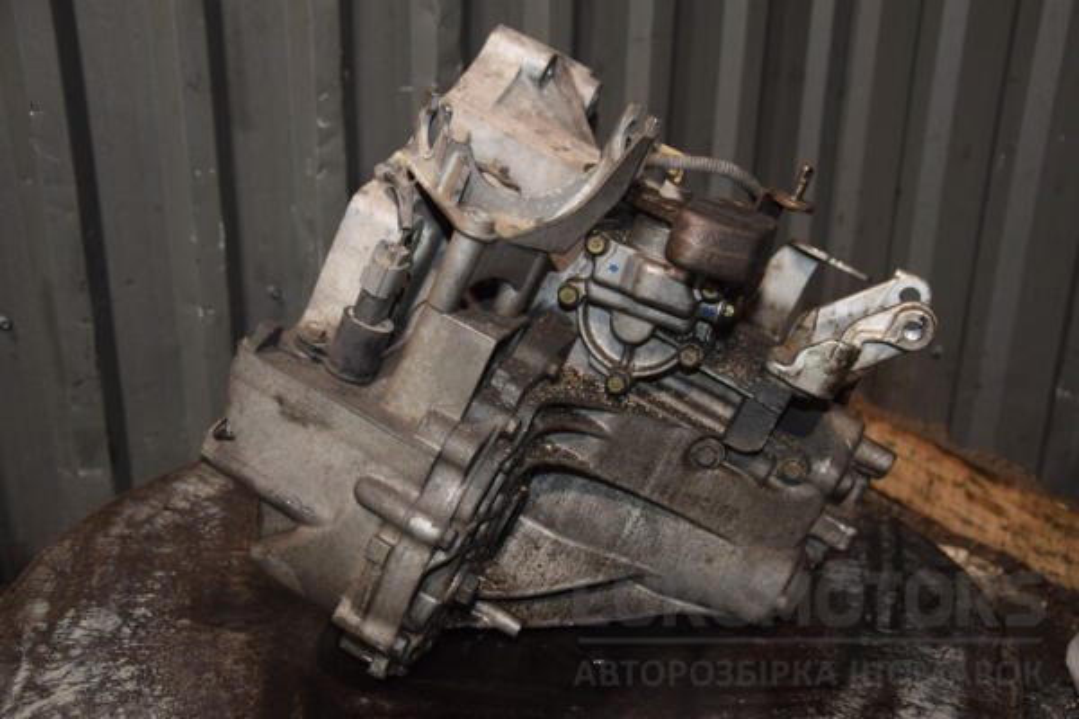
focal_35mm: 39
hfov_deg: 49.6
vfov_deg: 34.2
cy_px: 360
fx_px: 1169
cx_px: 540
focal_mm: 26
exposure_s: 1/60
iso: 800
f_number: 5
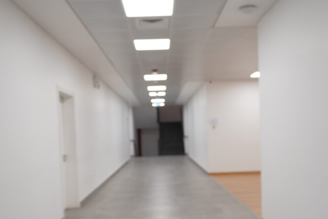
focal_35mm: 37
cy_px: 145
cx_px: 168
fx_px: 337
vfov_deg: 35.6
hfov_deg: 51.9
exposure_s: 1/80
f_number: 2.8
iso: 250
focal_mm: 16.2
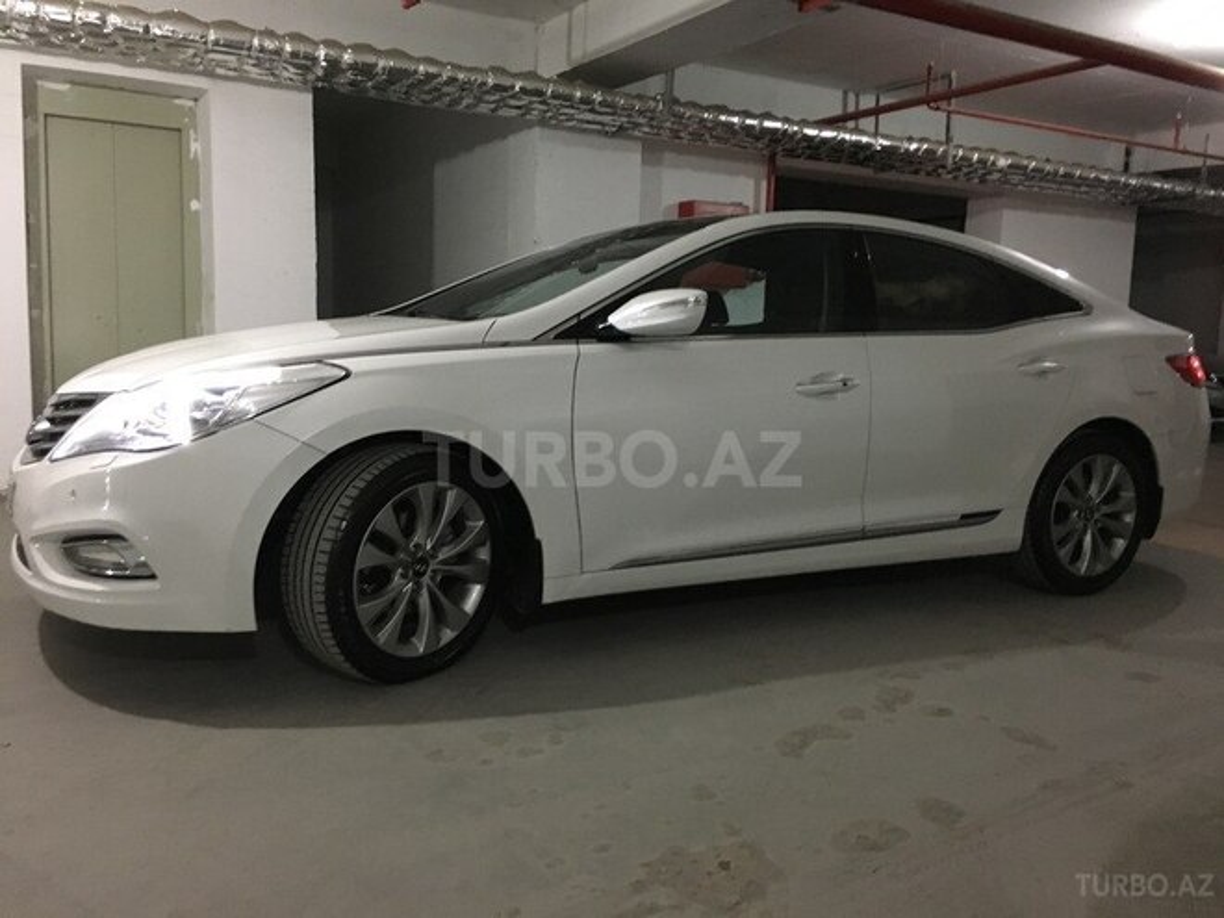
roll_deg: -1.9
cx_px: 612
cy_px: 459
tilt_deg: -6.9
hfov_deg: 61.7
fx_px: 1025
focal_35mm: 29
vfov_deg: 48.2
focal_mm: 4.15
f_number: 2.2
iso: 400
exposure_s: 1/17
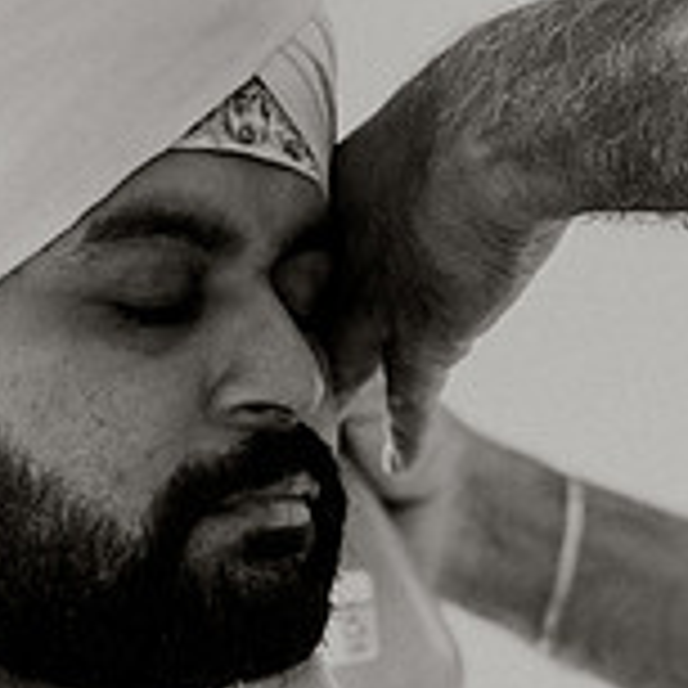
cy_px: 504
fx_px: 4430
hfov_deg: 8.9
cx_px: 253
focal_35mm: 197
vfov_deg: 8.9
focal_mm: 58
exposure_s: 1/100
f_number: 2.2
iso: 2000
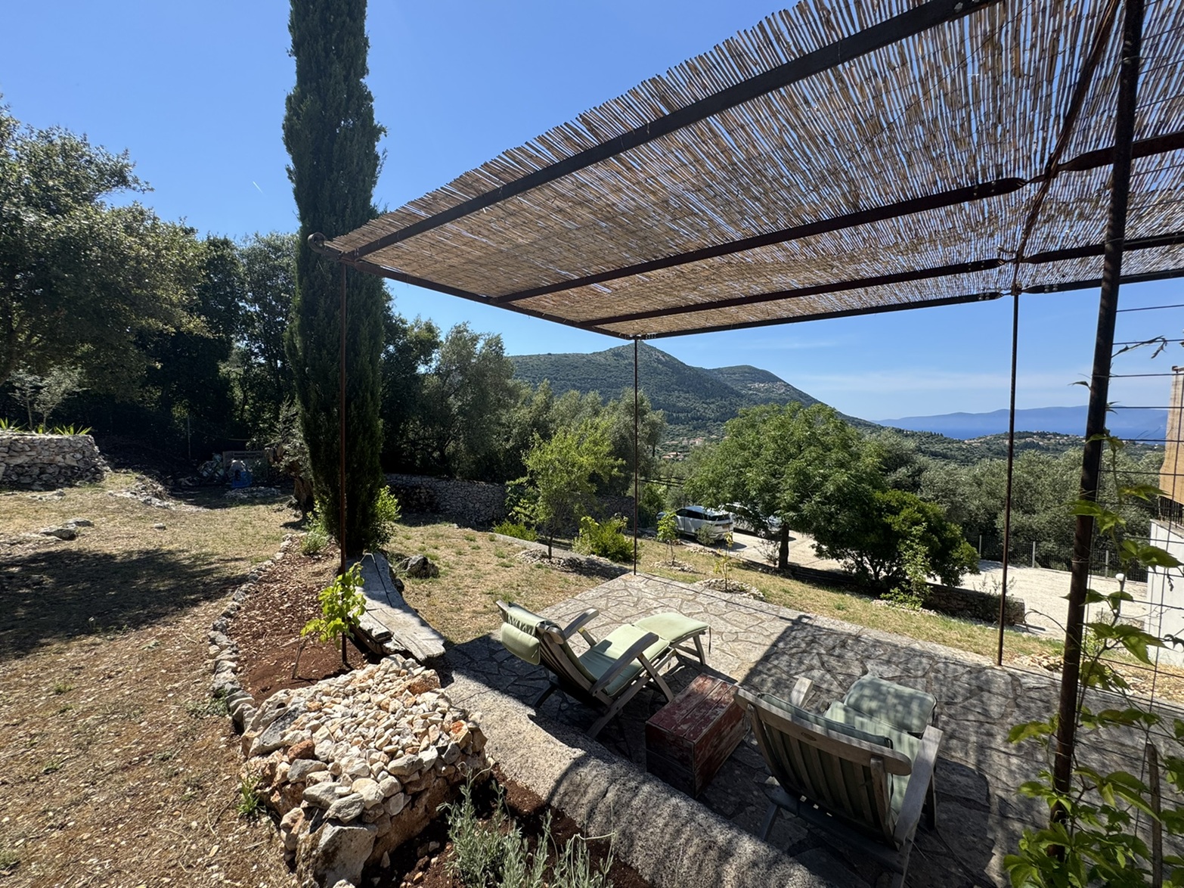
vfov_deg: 85.7
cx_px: 592
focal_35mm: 14
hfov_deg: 102.1
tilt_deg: -2.1
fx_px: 479
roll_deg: -1.8
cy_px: 444
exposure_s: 1/1395
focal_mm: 2.22
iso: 50
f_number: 2.2
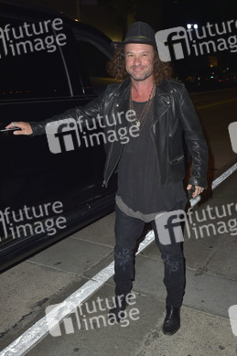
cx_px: 119
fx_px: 346
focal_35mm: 35
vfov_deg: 54.5
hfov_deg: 37.8
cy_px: 178
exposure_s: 1/250
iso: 400
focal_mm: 34
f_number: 6.3
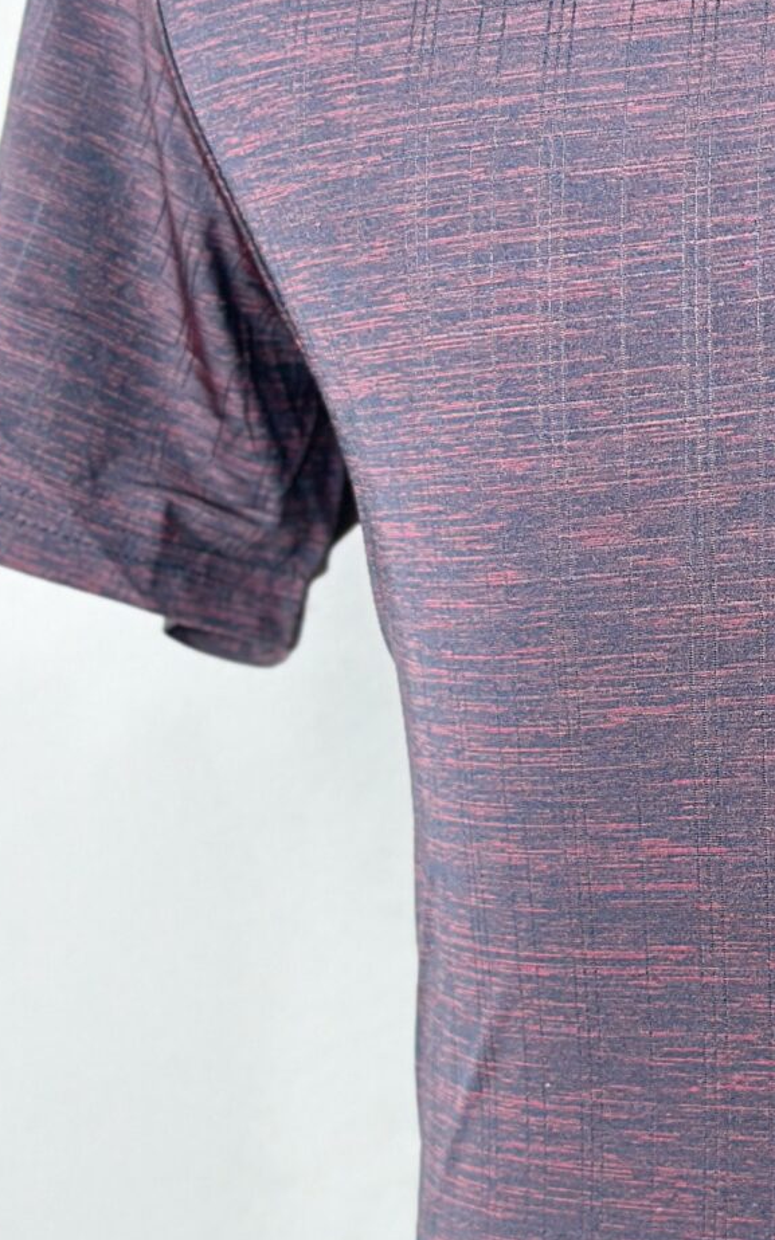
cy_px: 672
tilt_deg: -7.9
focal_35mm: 141
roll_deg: -0.6
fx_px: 4768
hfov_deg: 9.1
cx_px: 1076
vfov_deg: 14.8
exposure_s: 1/100
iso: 80
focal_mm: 6.86
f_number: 1.78
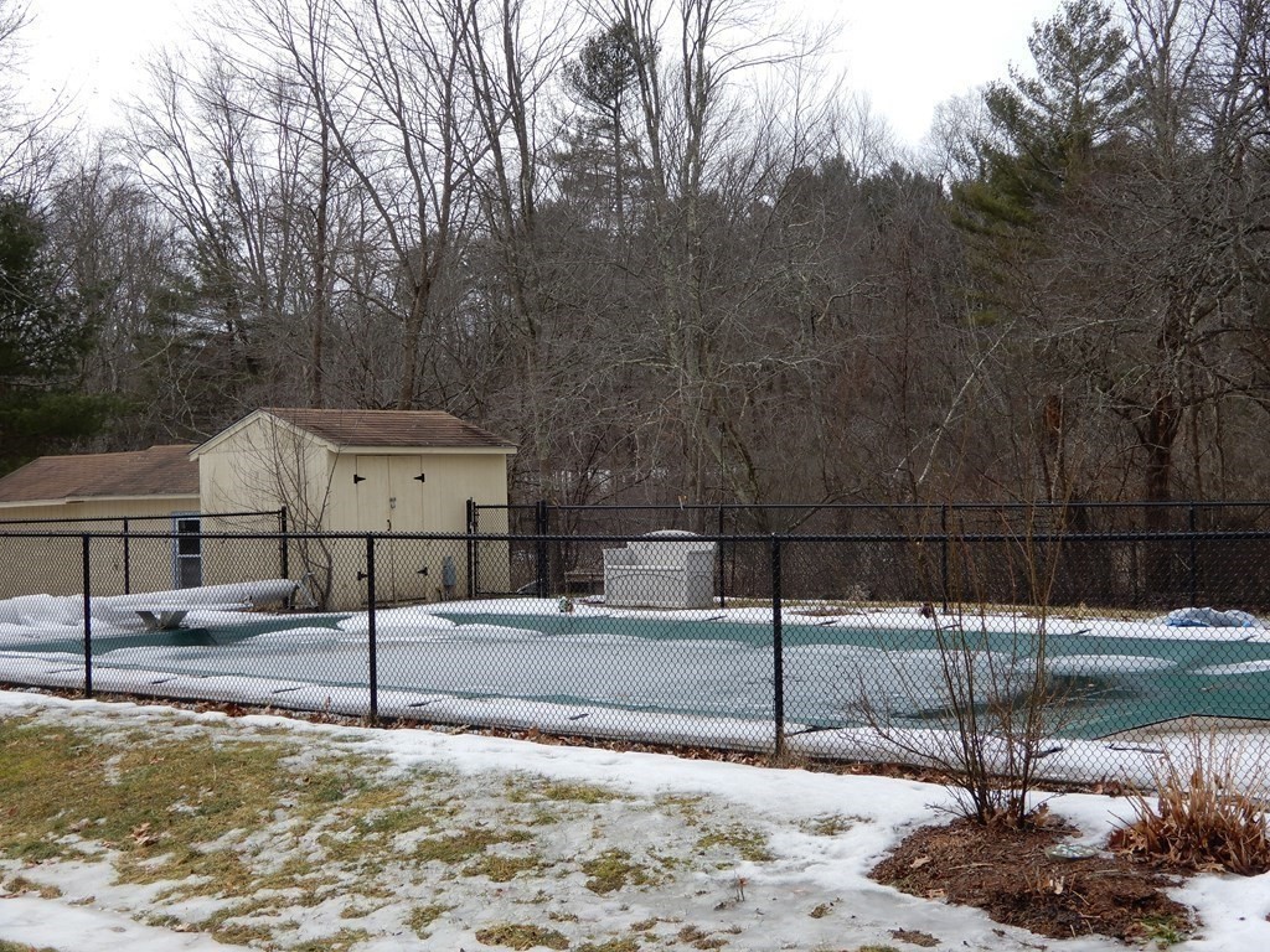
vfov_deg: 29.1
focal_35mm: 50
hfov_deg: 38.2
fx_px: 1834
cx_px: 635
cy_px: 476
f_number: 4
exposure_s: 1/400
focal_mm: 8.9
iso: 80
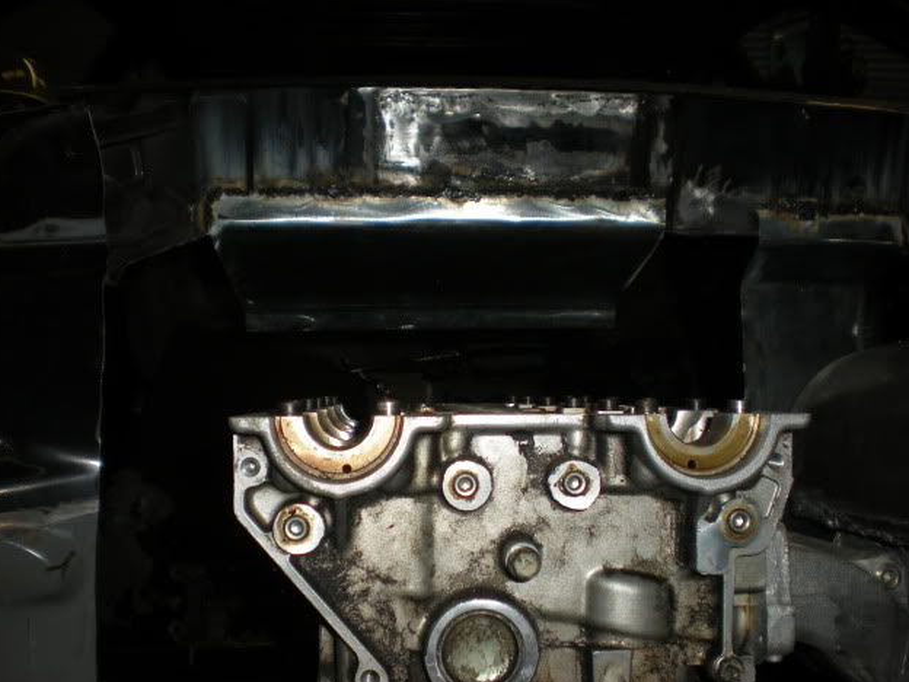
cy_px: 338
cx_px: 456
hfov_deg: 47.9
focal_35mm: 39
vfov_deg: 36.8
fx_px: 1024
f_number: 3.1
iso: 64
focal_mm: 6.3
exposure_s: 1/60
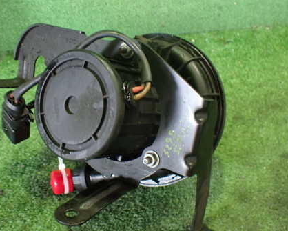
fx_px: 358
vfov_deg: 35.7
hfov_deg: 43.5
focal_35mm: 42
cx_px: 110
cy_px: 121
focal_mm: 5.4
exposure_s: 1/30
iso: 800
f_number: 2.3
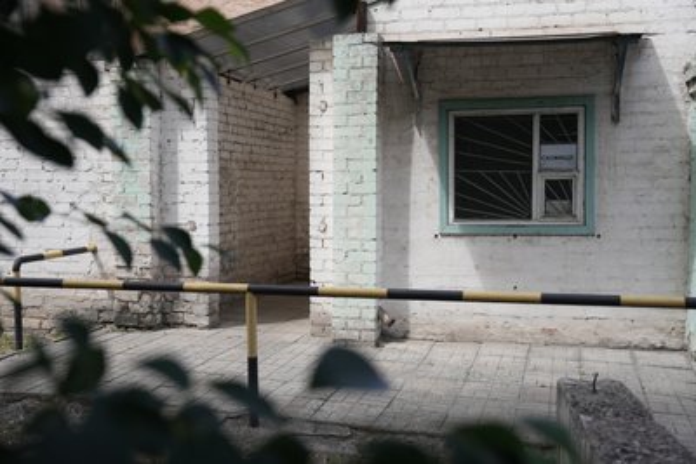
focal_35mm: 41
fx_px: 793
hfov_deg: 47.4
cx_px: 348
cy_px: 232
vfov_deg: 32.7
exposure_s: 1/2000
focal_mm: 41
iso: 200
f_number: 2.8
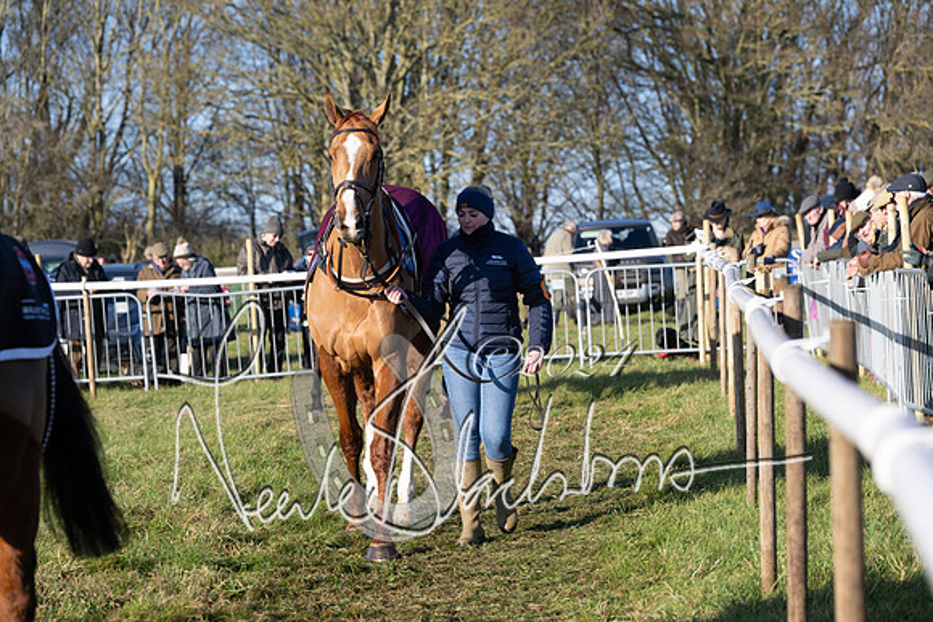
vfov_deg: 11.8
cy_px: 311
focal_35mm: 116
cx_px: 466
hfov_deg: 17.6
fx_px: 3007
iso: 400
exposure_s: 1/1250
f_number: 5
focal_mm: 116
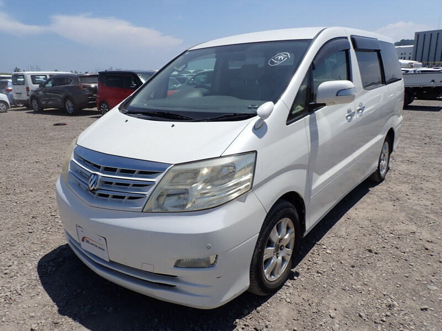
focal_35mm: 25
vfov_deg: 54.9
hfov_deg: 69.4
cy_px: 166
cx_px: 221
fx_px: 319
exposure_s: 1/320
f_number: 8
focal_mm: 4.5
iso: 100
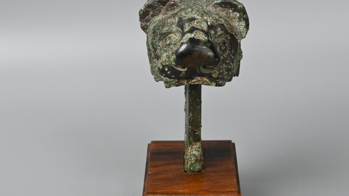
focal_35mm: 80
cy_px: 114
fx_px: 740
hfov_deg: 26.5
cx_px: 192
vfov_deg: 15.1
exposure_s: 1/125
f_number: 7.1
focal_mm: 38
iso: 2000
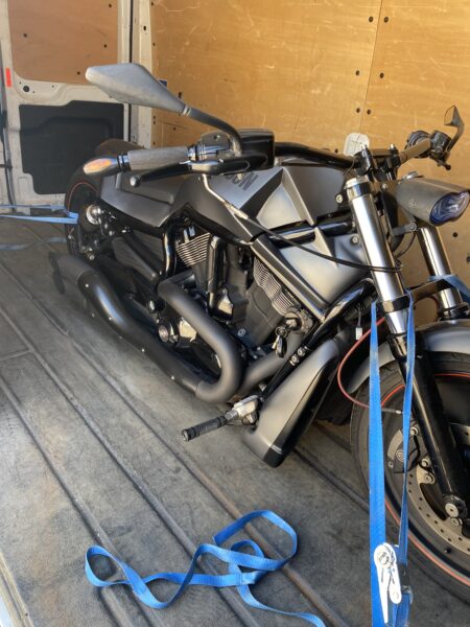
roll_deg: -0.5
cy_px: 314
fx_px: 471
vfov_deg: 67.3
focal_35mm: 26
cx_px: 235
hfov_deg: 53.1
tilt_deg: -22.7
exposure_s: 1/122
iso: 64
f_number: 1.8
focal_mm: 4.25
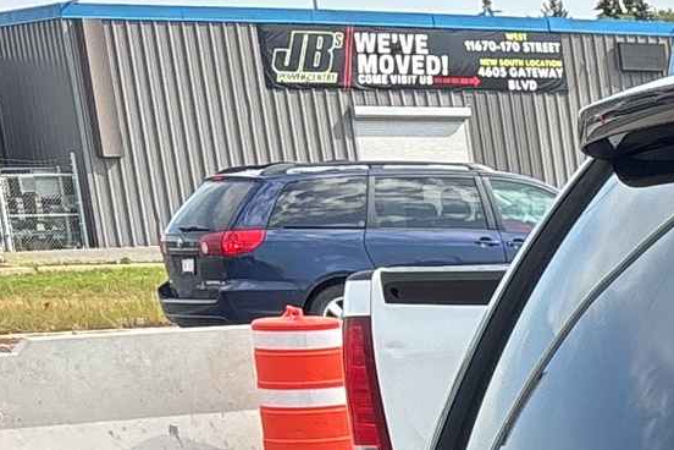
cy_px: 888
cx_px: 1713
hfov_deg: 11.5
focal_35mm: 141
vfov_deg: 9.2
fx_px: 2640
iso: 50
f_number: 1.6
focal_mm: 5.96
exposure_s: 1/693
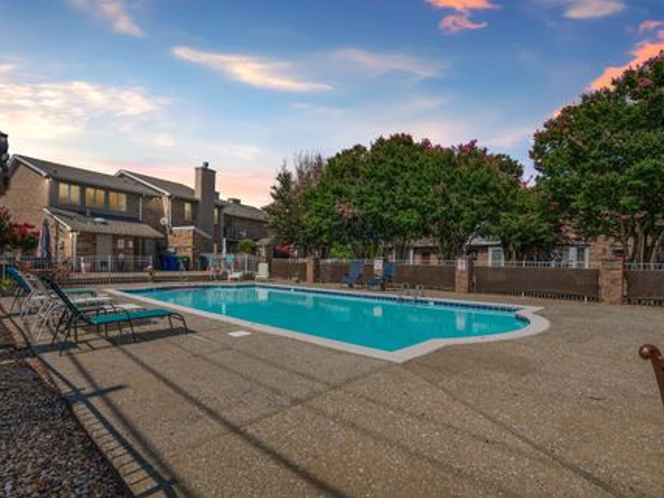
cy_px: 240
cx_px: 327
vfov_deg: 71.5
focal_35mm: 18
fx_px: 345
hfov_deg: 87.8
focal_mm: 16
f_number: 5
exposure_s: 1/4000
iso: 500
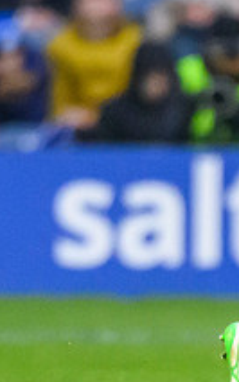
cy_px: 375
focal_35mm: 3505
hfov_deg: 0.4
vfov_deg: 0.6
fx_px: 36553
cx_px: 377
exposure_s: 1/1600
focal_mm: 560
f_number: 4
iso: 6400
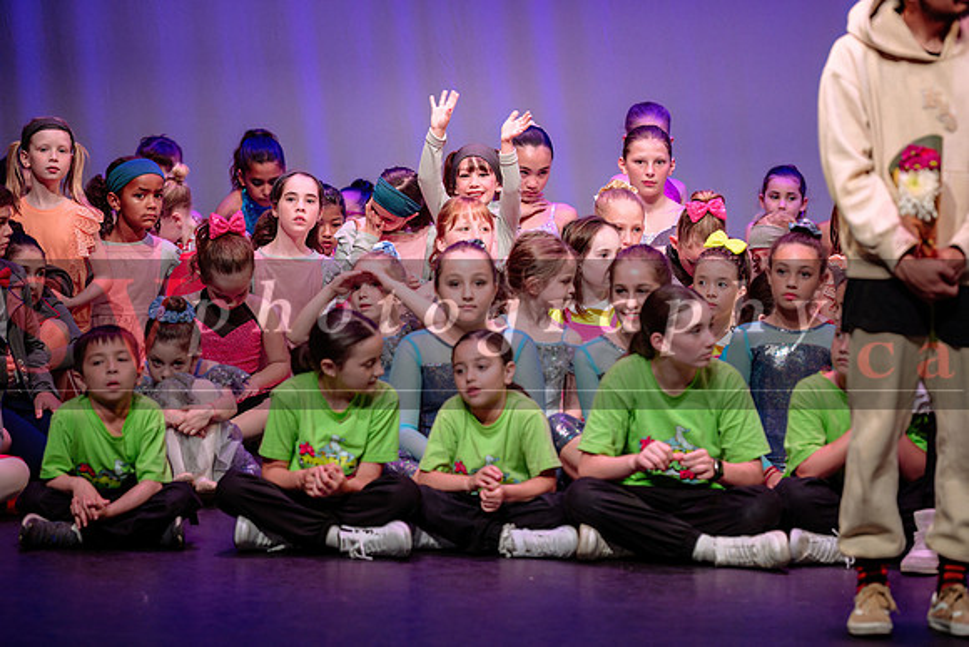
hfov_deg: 8.3
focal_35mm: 248
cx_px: 466
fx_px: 6669
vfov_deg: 5.6
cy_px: 336
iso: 1000
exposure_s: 1/250
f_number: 4
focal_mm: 200
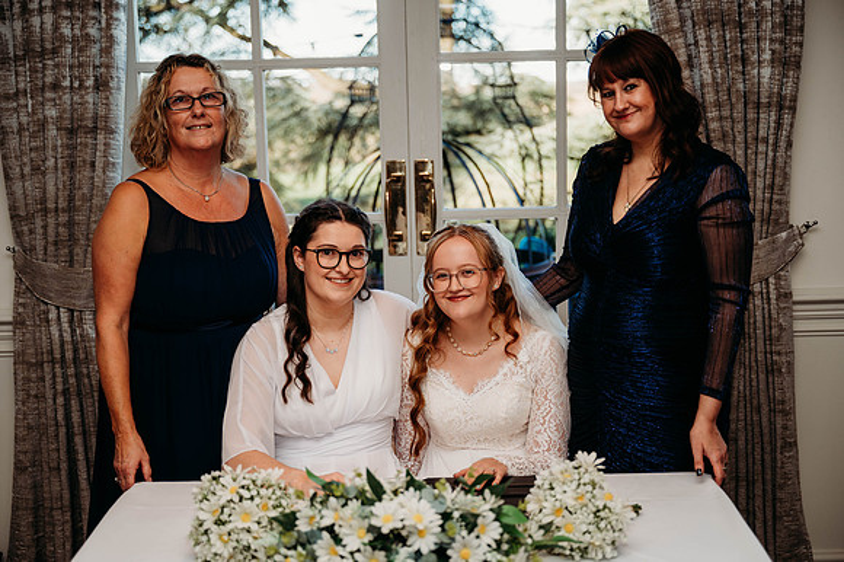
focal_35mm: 51
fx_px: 1195
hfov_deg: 38.9
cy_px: 281
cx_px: 422
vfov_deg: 26.5
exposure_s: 1/200
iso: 100
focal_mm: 51
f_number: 2.8
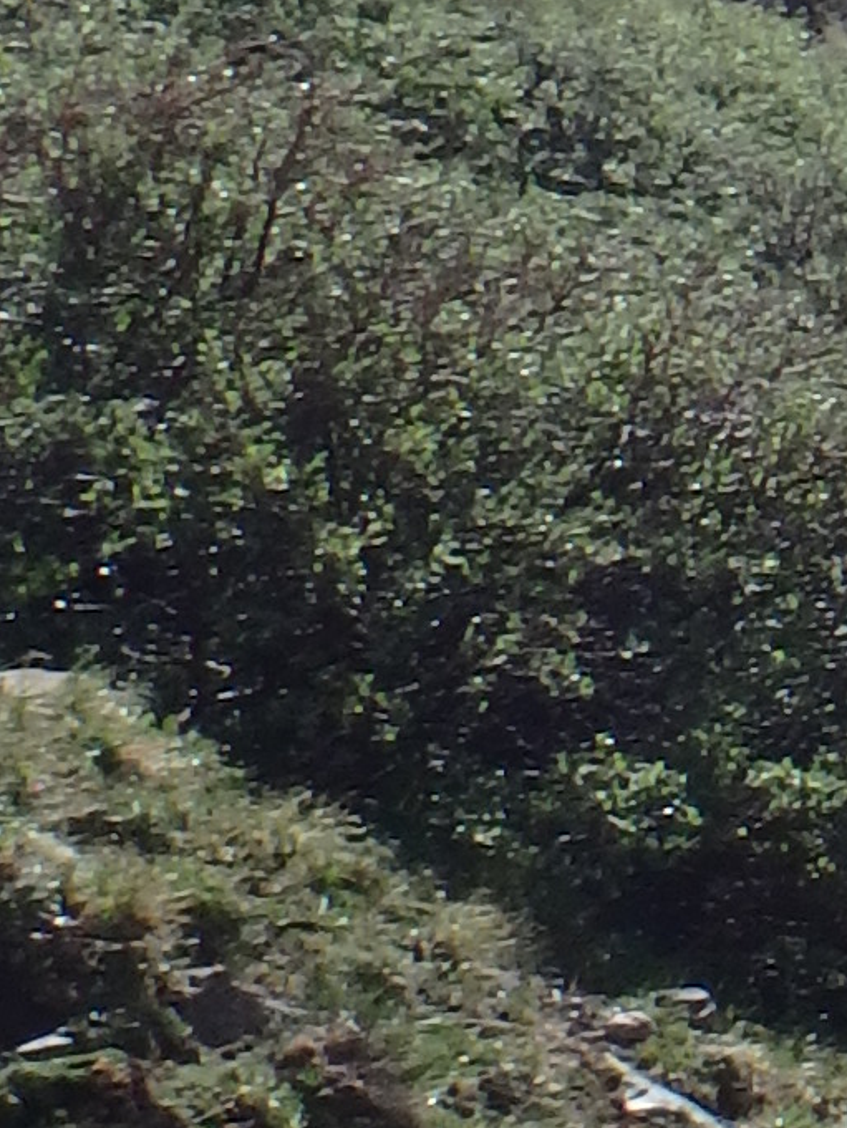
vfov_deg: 13.9
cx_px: 2491
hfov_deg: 8.7
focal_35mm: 142
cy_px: 658
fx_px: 4631
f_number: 6
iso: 125
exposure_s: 1/500
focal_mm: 3.7
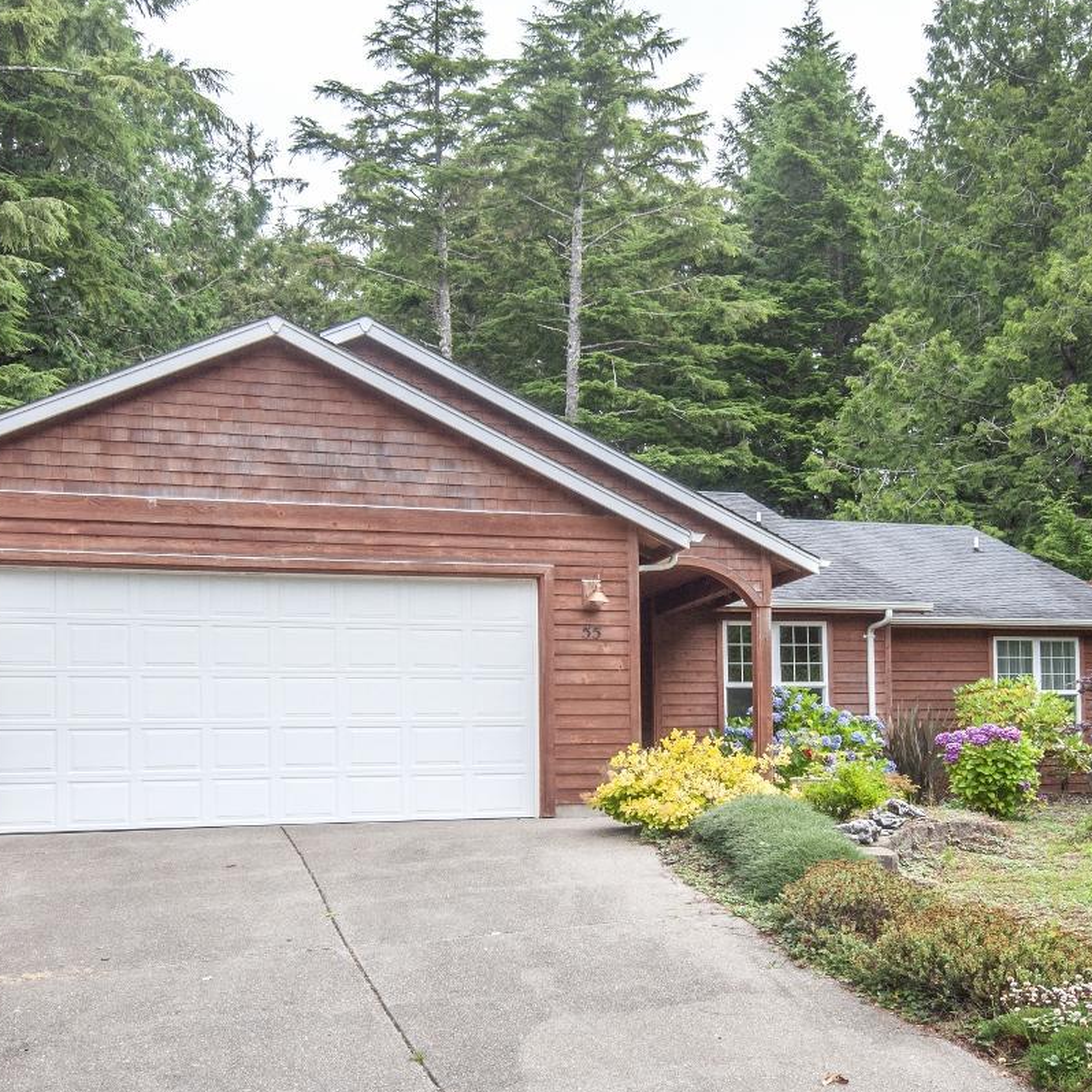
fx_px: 1749
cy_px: 543
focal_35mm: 49
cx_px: 614
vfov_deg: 34.7
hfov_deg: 34.6
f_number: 8
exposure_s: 1/180
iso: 250
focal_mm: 24
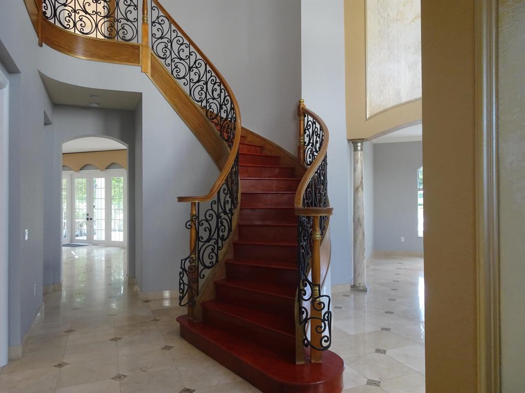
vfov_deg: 56.8
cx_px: 262
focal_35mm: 24
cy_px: 196
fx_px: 364
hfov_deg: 71.6
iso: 160
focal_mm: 4.1
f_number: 3.5
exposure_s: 1/30
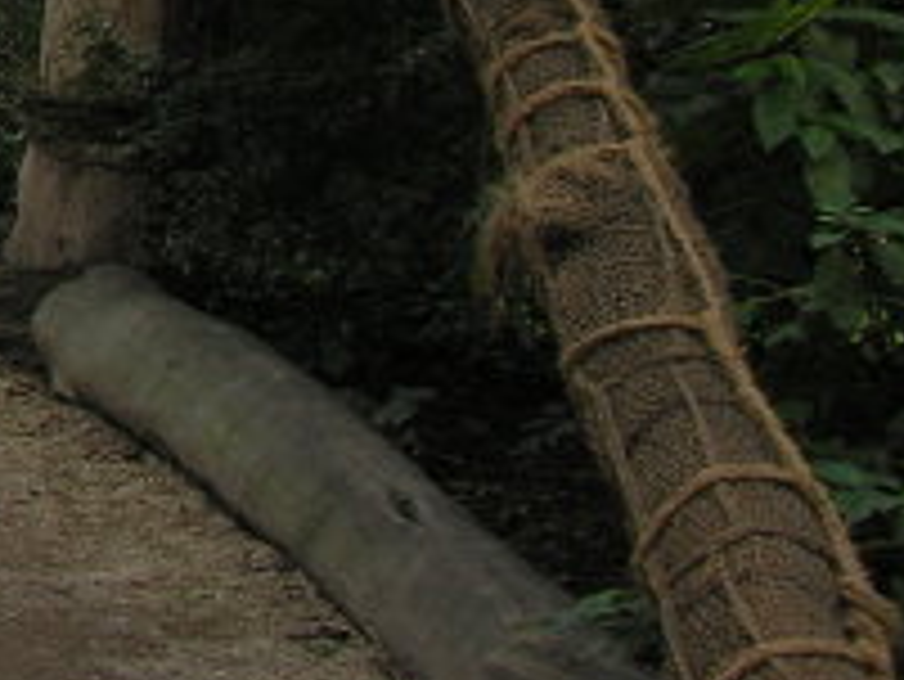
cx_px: -1057
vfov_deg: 9.4
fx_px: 3998
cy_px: -401
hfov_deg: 11.3
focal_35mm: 153
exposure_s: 1/47.4
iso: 50
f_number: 3.2
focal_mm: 8.9
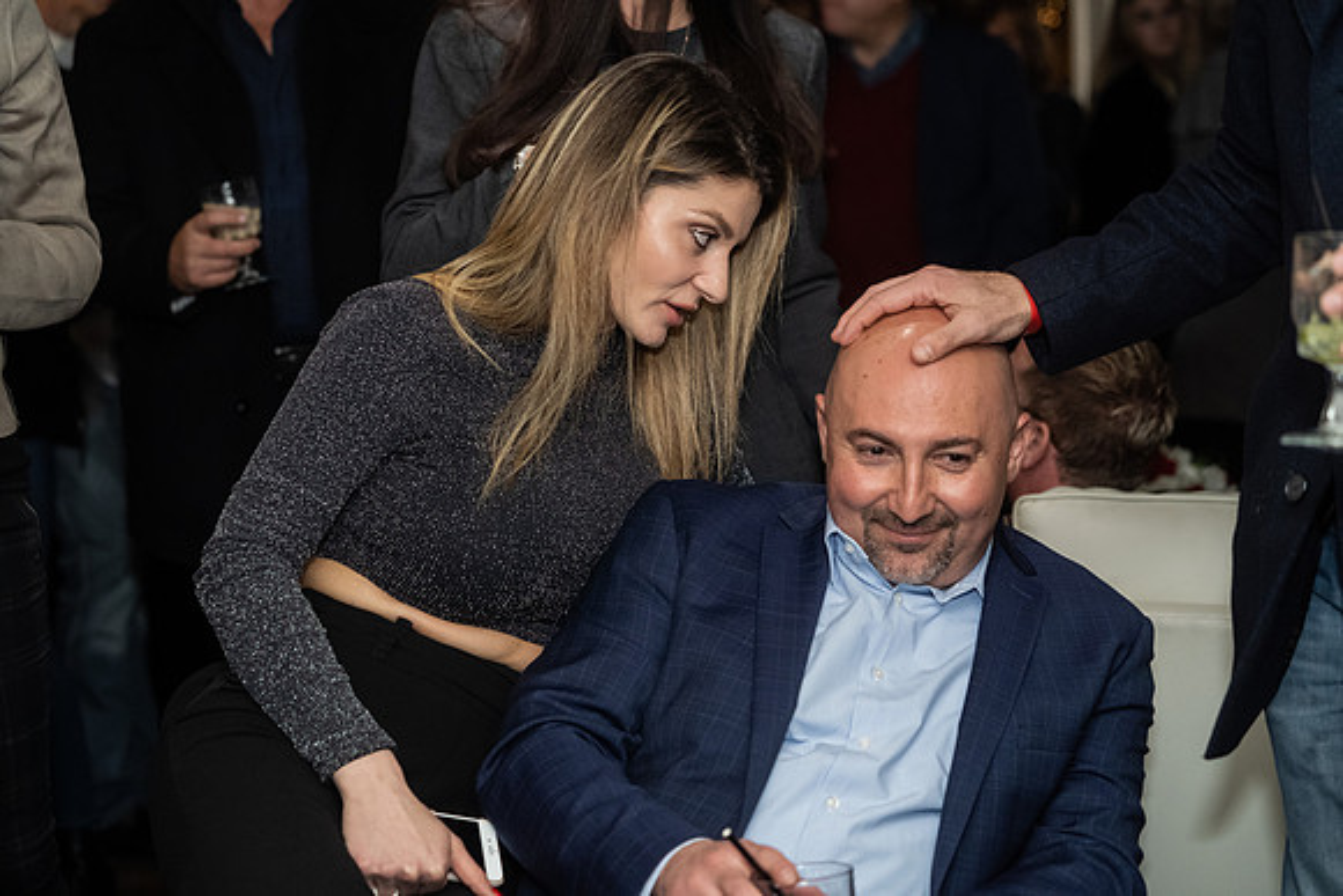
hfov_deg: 28.8
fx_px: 2612
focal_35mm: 70
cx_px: 672
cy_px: 448
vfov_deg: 19.5
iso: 2500
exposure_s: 1/160
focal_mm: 70
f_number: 3.5
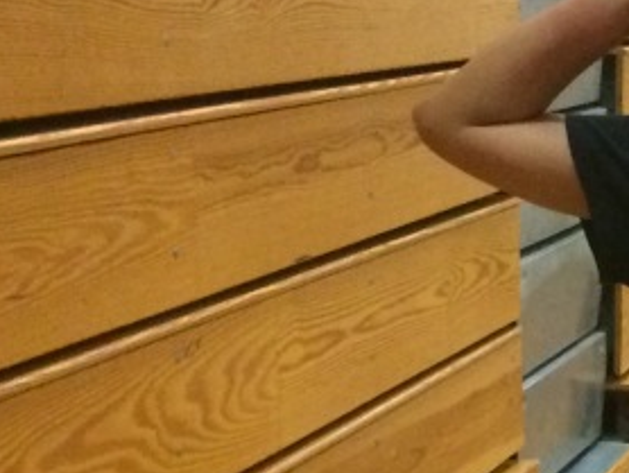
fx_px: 2273
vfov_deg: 11.8
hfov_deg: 13.9
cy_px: 414
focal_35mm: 125
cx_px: 1154
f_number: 2.2
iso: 320
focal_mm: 4.15
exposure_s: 1/30
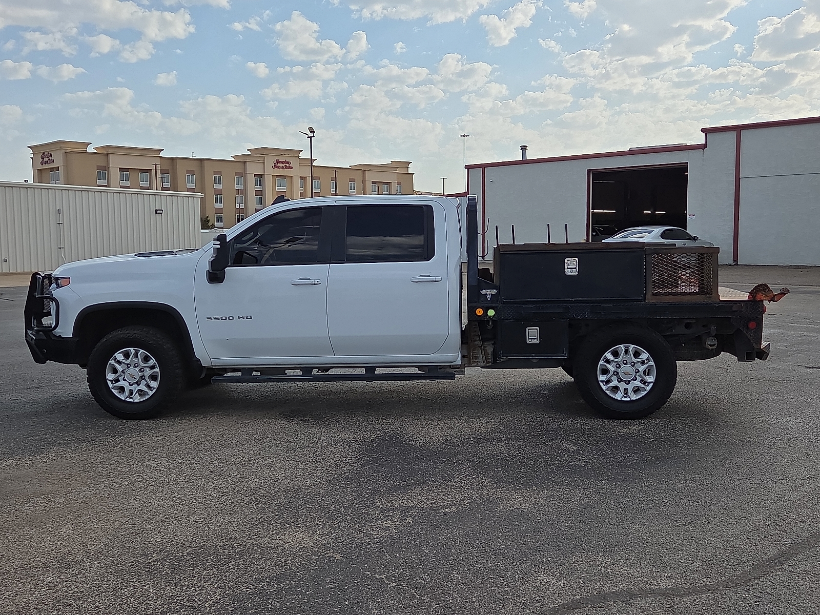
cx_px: 410
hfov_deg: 52.6
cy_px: 308
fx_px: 829
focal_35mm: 35
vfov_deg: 40.7
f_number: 1.8
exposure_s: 1/2500
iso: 25
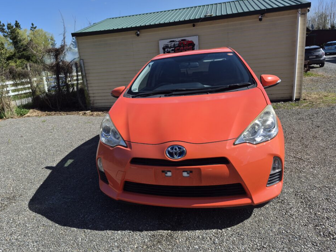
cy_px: 127
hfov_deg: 69.3
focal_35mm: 25
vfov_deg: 54.9
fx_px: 243
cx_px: 158
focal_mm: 5.4
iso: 80
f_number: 1.8
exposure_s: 1/6096
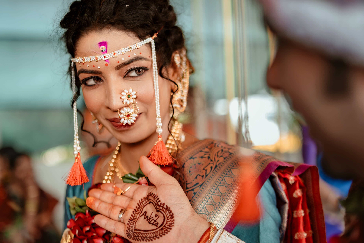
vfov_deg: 25.4
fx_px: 536
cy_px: 81
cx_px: 181
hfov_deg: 37.5
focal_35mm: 53
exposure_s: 1/320
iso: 125
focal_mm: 35
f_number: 1.4
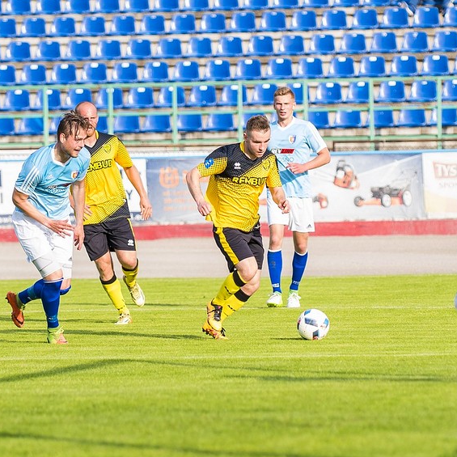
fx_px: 3032
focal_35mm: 203
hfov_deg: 8.6
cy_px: 223
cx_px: 369
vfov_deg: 8.6
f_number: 2.8
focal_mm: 135
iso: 320
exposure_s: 1/1600
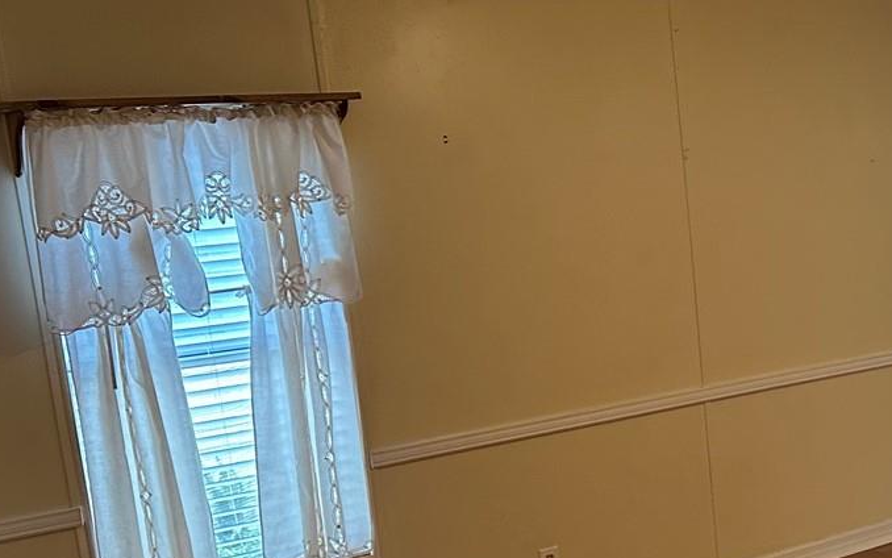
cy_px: 409
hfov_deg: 30.8
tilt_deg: -10.5
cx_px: 953
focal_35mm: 60
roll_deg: +3.2
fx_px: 1459
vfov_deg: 21.5
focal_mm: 6.86
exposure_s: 1/60
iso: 320
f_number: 1.78
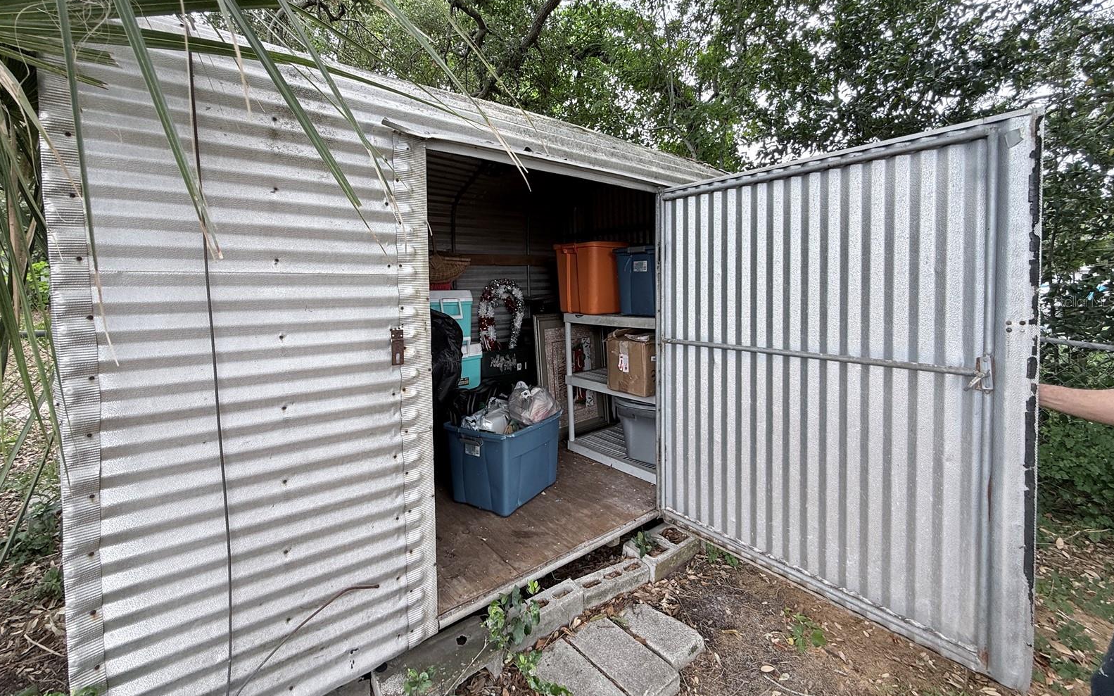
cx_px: 556
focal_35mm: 15
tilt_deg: -3.7
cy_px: 301
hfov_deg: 101.5
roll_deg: -0.1
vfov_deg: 74.4
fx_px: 455
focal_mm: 2.22
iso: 40
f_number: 2.2
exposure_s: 1/103
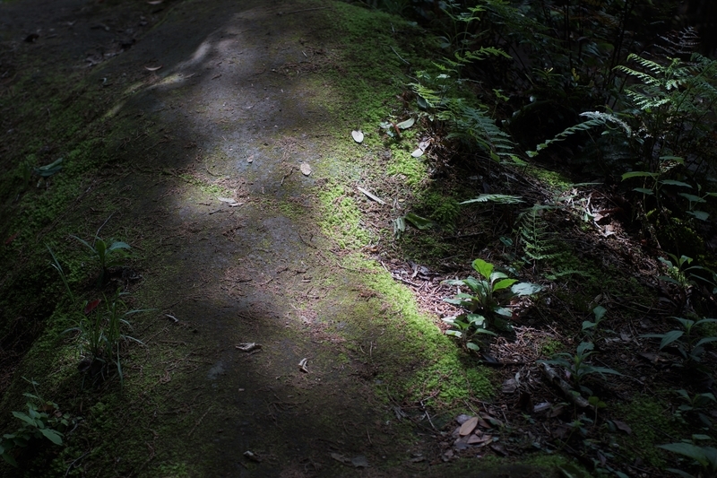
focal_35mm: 75
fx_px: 1493
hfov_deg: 27.0
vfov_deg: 18.2
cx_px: 358
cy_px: 239
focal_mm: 50
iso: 100
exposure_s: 1/160
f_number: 3.5
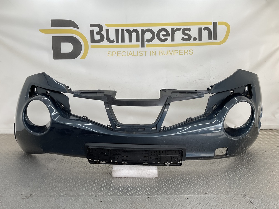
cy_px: 104
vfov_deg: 48.2
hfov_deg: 61.7
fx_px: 234
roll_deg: -0.3
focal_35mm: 29
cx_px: 140
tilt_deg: -8.3
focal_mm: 3
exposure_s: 1/129
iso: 16
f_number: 1.8
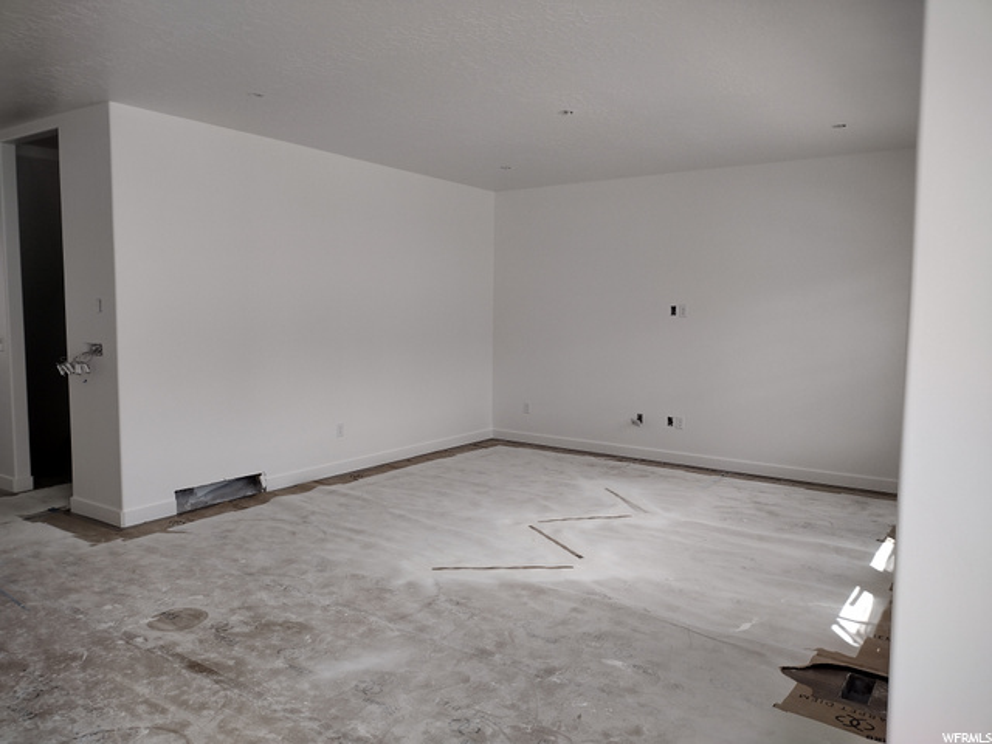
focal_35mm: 27
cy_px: 372
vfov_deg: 51.4
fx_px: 774
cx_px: 496
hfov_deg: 65.3
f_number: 1.7
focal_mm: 4.71
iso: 100
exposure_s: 1/208
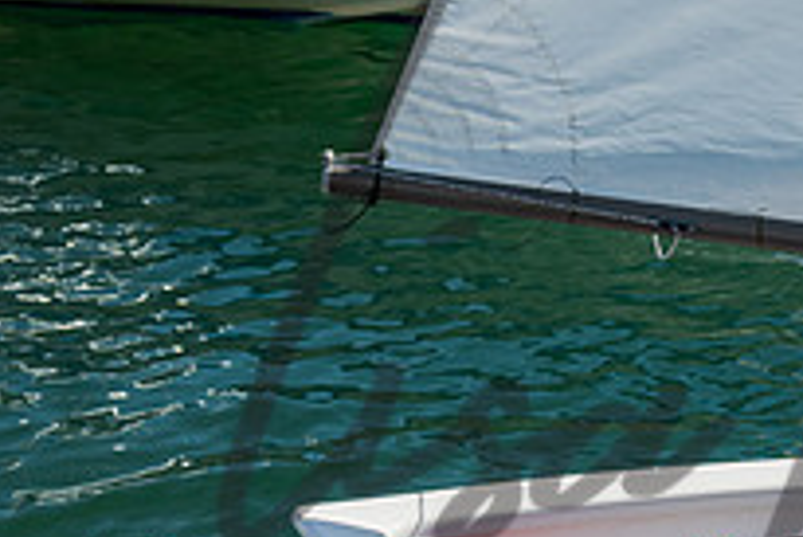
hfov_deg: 10.2
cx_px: 1042
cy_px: 360
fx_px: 4397
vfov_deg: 7.0
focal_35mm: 197
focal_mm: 51
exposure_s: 1/250
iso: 100
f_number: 5.6
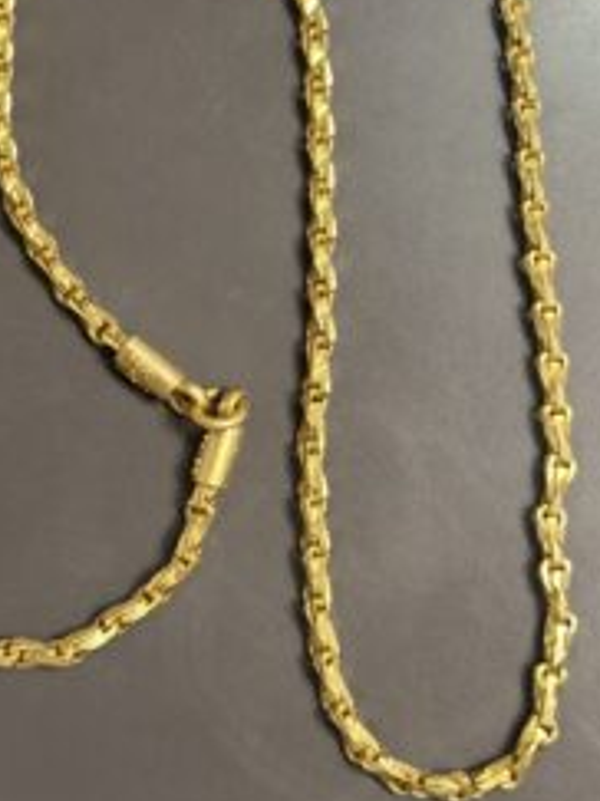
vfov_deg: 24.6
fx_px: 1827
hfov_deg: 18.6
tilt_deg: -83.2
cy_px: 293
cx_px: 221
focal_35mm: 79
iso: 100
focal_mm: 6.76
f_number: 1.78
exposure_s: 1/50
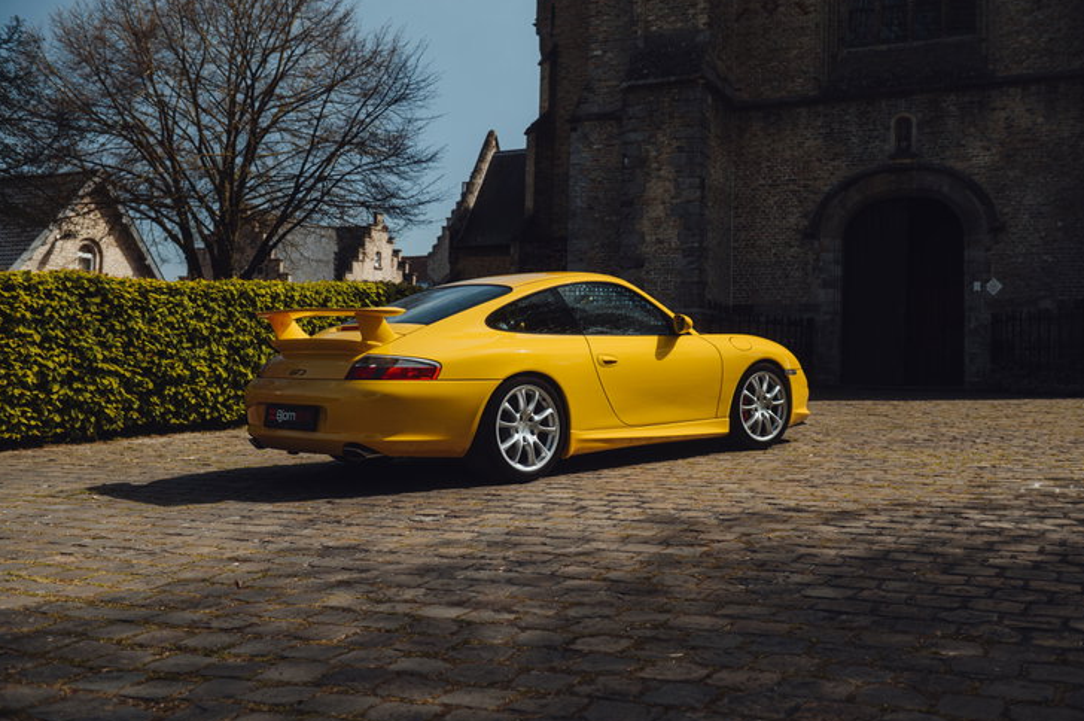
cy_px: 360
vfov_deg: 35.0
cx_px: 558
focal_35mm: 38
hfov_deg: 50.7
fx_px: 1143
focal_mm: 36
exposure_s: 1/320
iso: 100
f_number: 4.5
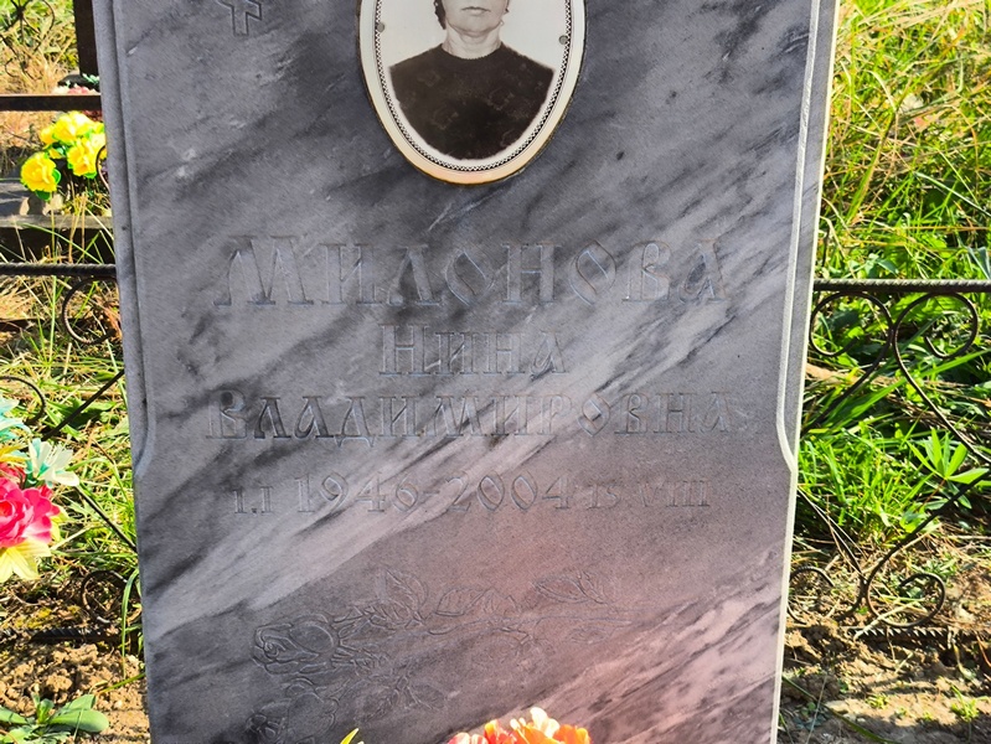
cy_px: 372
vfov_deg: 29.1
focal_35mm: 50
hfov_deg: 38.2
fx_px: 1432
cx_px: 496
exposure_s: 1/457
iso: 50
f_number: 1.7
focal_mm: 4.71
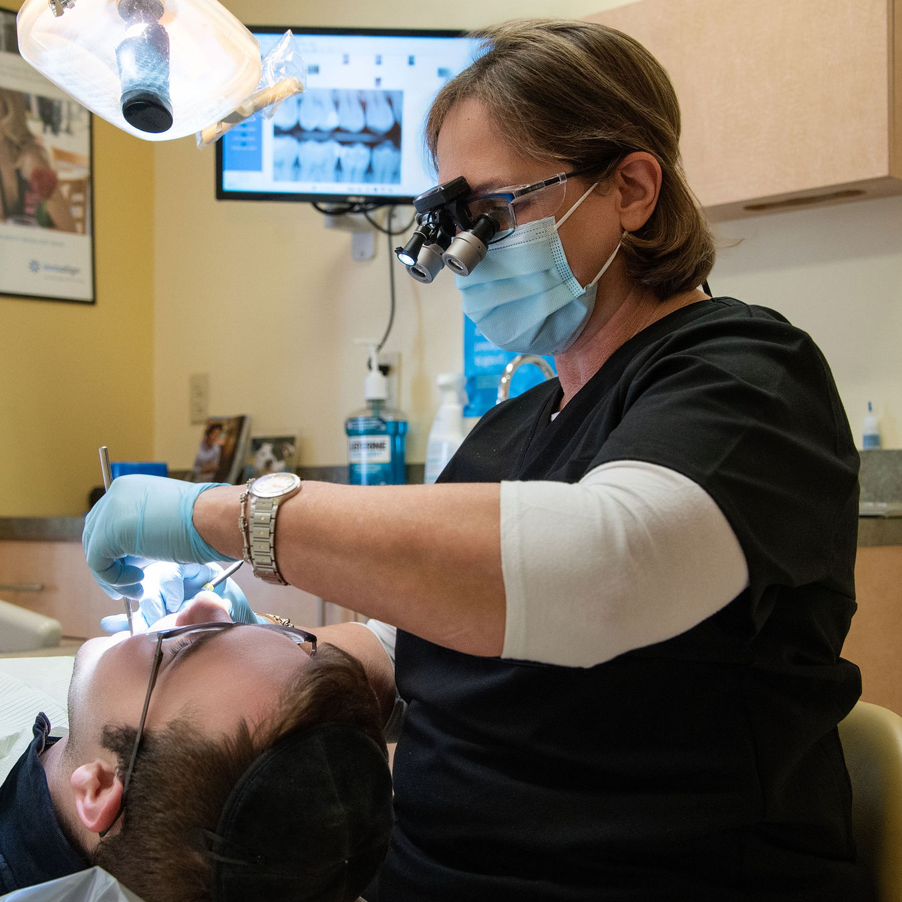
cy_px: 450
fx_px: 1445
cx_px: 331
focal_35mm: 49
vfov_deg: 34.7
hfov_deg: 34.5
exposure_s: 1/160
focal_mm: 38
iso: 2000
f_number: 5.6
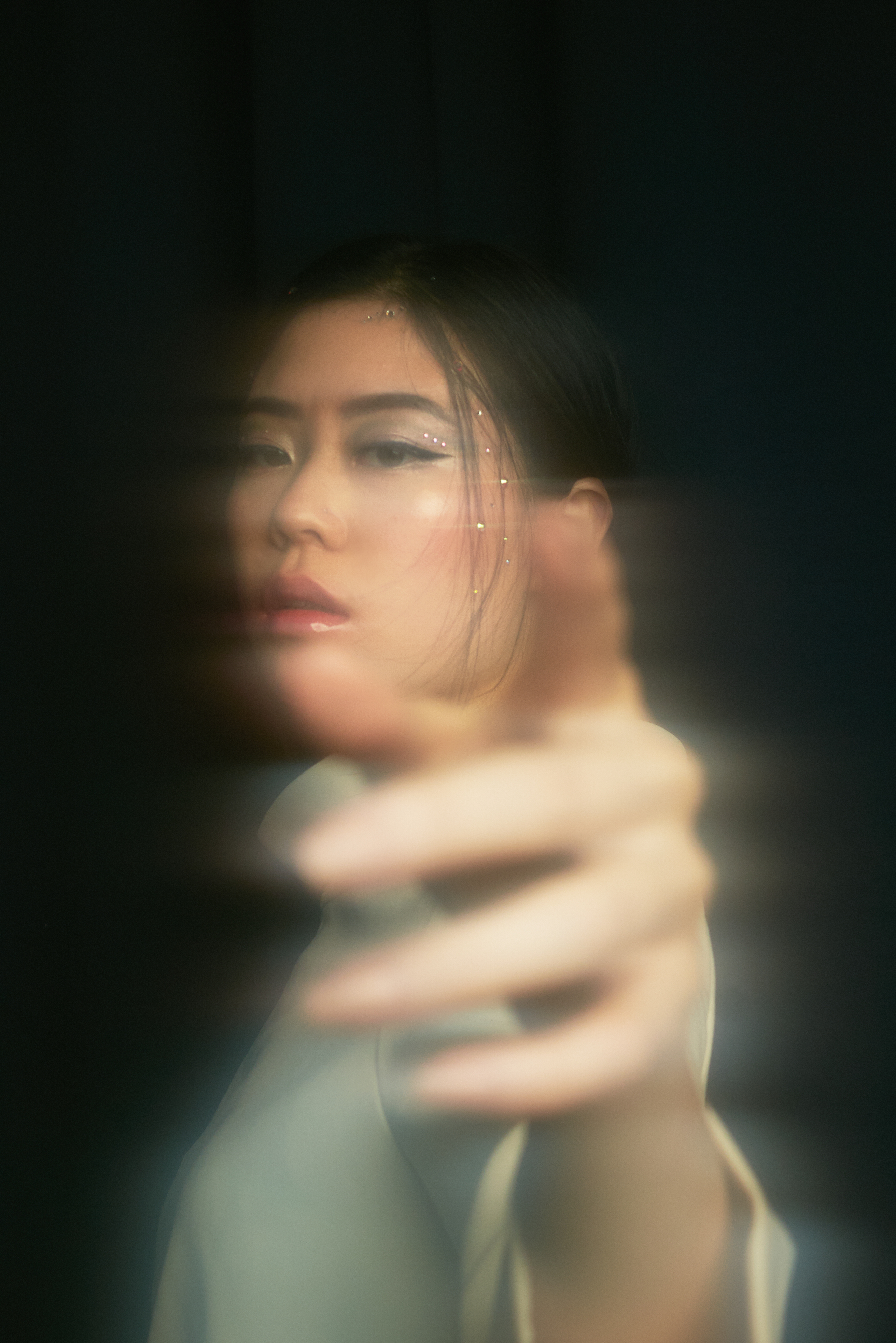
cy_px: 672
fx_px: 1941
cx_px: 448
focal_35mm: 52
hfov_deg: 26.0
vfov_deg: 38.2
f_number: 5
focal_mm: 35
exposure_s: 1/200
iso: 500
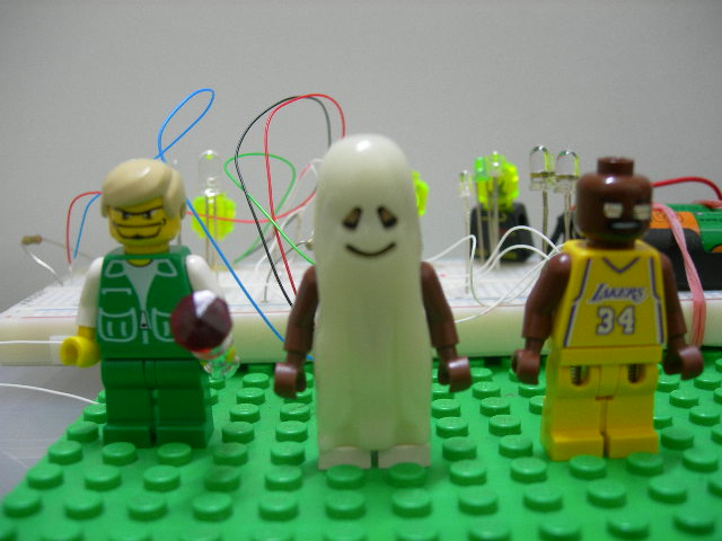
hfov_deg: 49.0
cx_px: 361
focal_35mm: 38
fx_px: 793
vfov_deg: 37.7
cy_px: 270
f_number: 2.8
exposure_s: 1/3.7
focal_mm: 7.8
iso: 75
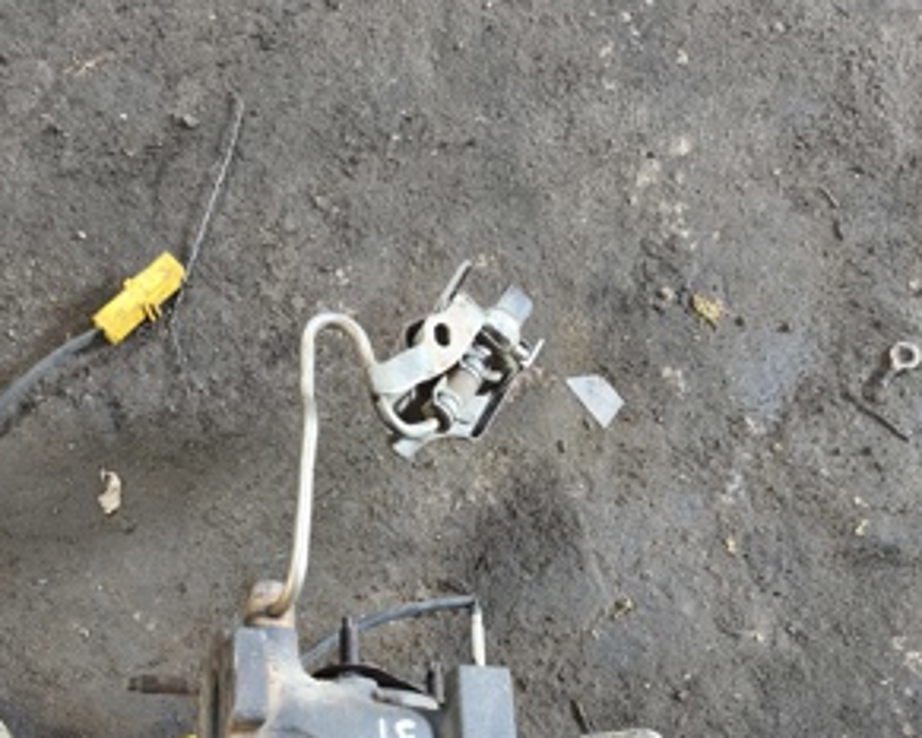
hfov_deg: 48.8
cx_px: 371
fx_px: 1010
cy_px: 690
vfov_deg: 37.1
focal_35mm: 37
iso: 1000
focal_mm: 5.35
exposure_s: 1/33.3
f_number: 1.7
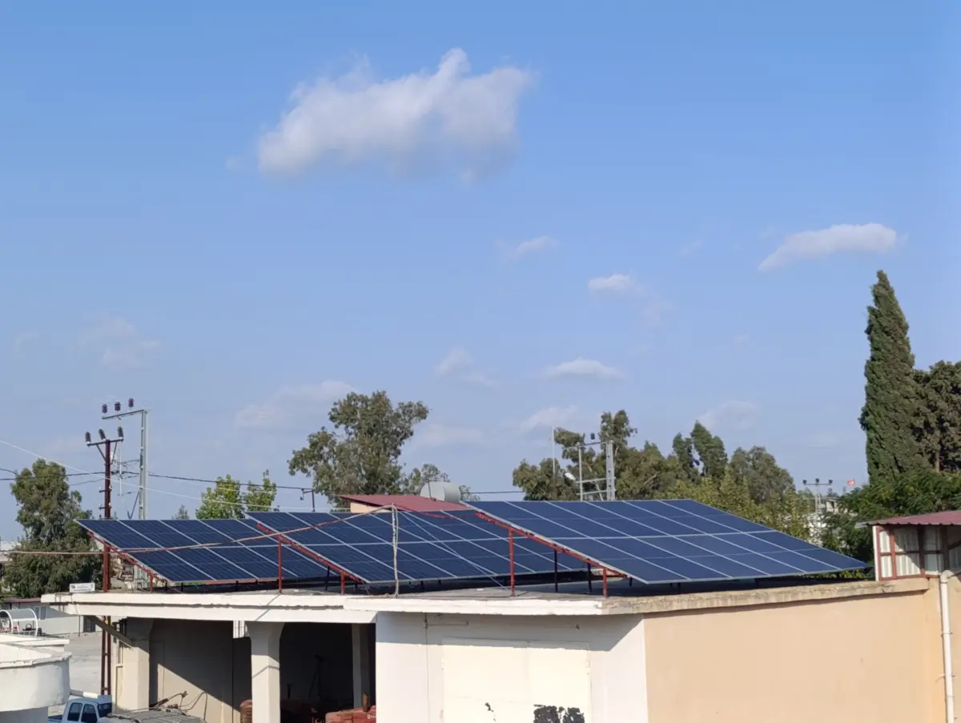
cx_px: 480
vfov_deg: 29.7
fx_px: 1362
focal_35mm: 49
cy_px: 362
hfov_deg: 38.9
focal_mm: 6.14
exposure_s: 1/737
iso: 50
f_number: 1.6
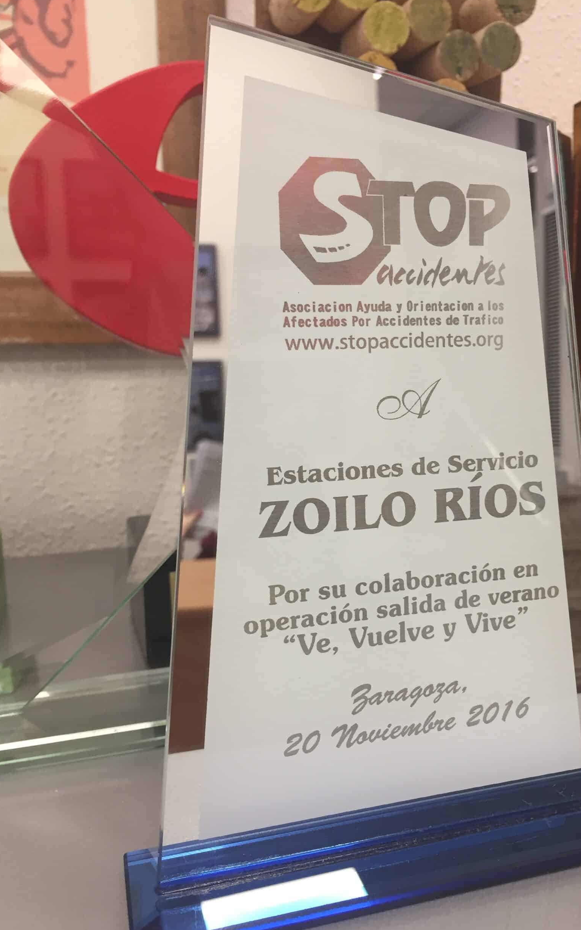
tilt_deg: -8.8
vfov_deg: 59.6
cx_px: 349
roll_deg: +0.2
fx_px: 811
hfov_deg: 39.3
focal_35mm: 32
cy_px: 479
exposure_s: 1/33
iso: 50
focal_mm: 4.15
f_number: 2.2
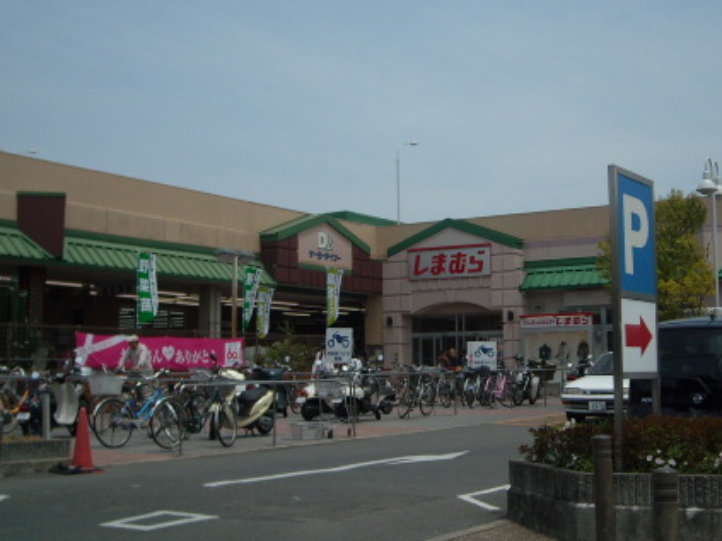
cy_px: 218
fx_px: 1105
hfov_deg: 36.1
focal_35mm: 53
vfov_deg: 27.5
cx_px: 432
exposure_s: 1/620
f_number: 5.6
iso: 64
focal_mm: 5.7
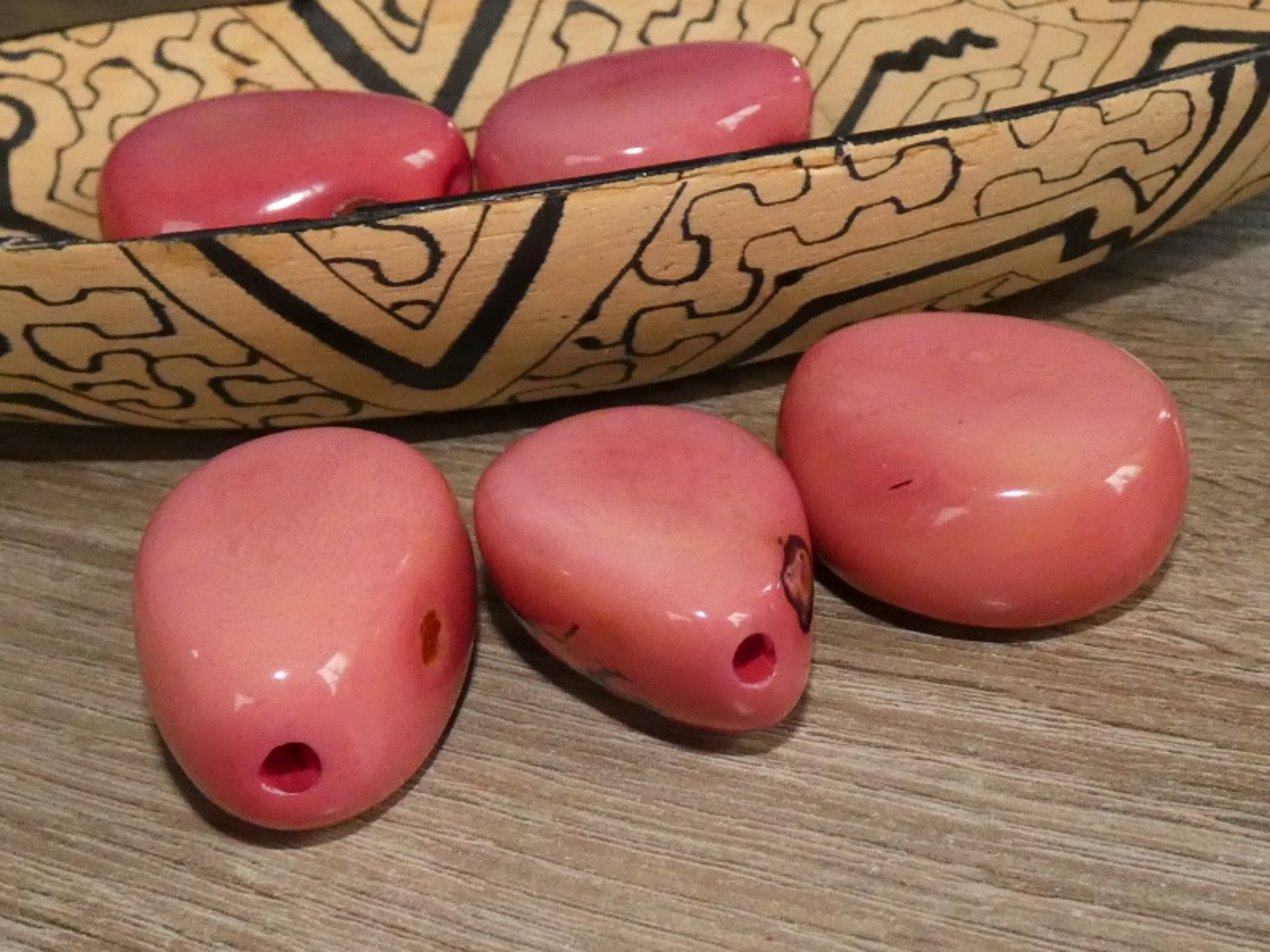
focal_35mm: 20
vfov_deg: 66.0
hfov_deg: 81.7
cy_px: 476
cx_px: 635
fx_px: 734
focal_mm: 3.6
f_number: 2.8
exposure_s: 1/60
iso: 800
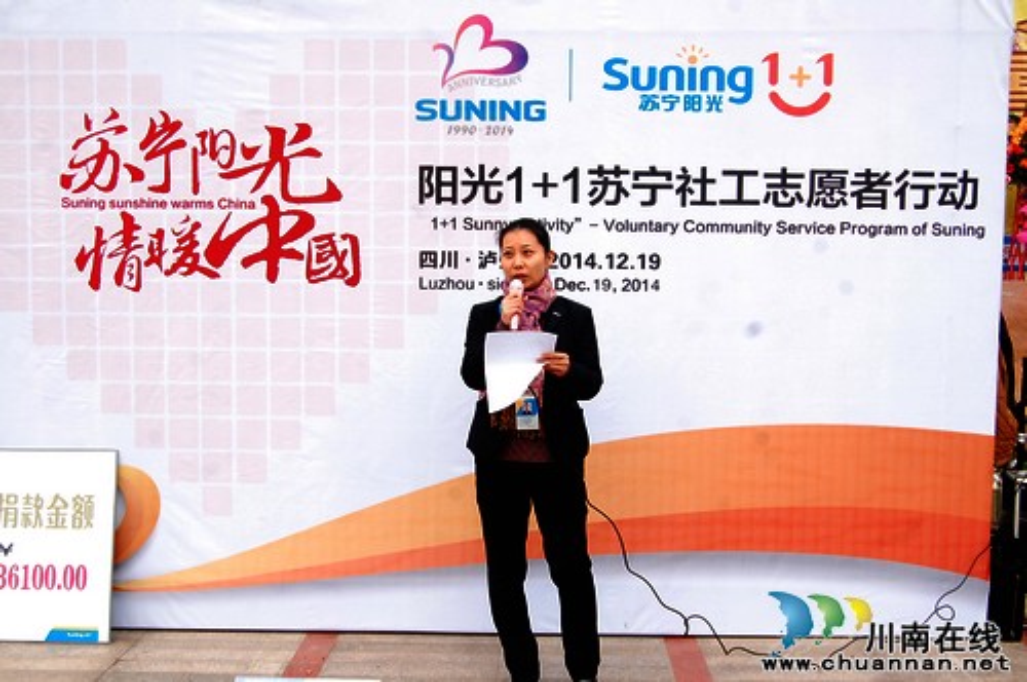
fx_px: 1282
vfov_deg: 29.8
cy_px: 341
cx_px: 514
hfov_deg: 43.7
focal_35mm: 45
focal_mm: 30
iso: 400
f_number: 7.1
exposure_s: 1/80
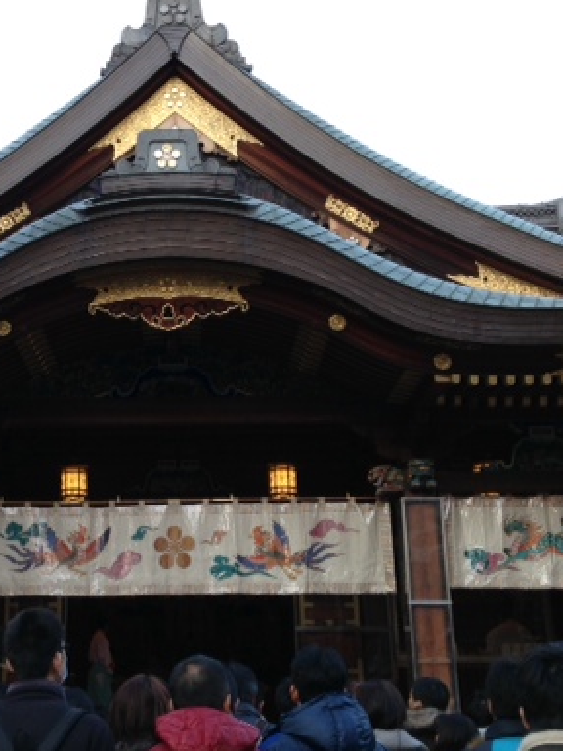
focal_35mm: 55
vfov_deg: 34.9
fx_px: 1193
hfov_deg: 26.2
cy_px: 397
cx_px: 127
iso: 50
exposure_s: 1/60
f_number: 2.4
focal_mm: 4.13
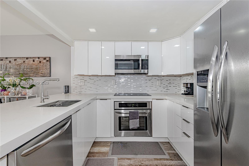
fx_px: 111
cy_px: 83
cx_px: 124
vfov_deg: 73.7
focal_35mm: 16
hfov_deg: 96.7
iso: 800
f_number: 8
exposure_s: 1/20
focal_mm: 16
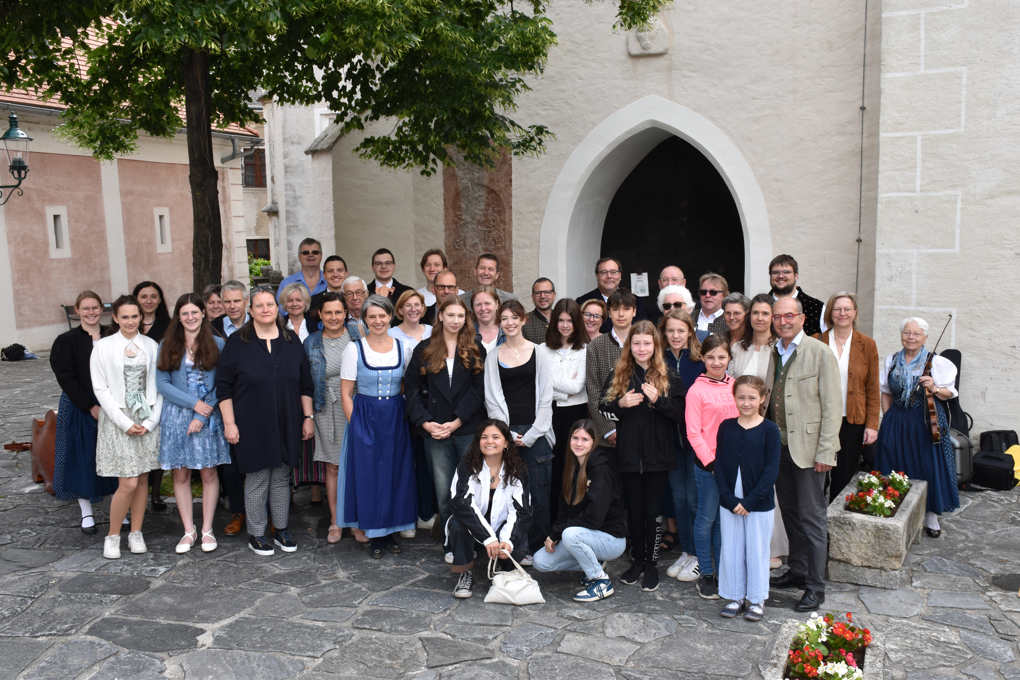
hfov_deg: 53.1
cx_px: 510
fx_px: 1020
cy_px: 340
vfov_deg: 36.9
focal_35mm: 36
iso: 400
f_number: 10
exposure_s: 1/200
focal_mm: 24
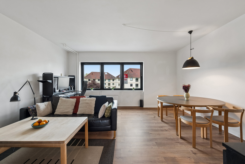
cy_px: 82
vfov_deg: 81.2
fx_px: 95
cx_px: 122
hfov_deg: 104.3
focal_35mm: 14
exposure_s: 1/3.33
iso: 200
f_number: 10
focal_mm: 14
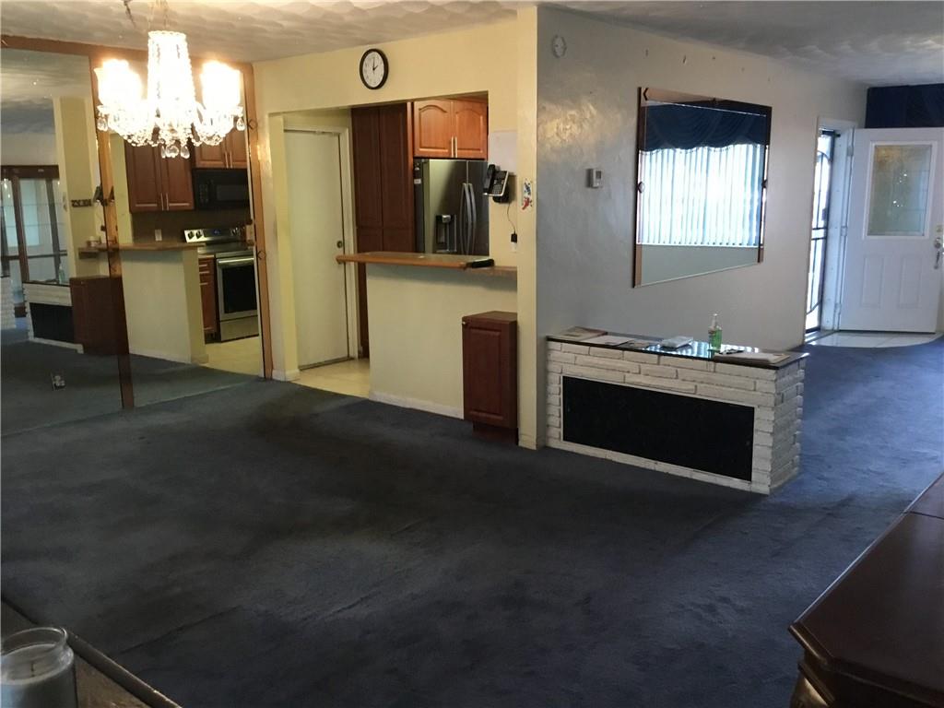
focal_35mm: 31
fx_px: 845
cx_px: 472
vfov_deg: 45.4
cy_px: 354
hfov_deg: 58.4
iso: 160
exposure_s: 1/30
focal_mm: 3.3
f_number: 2.4
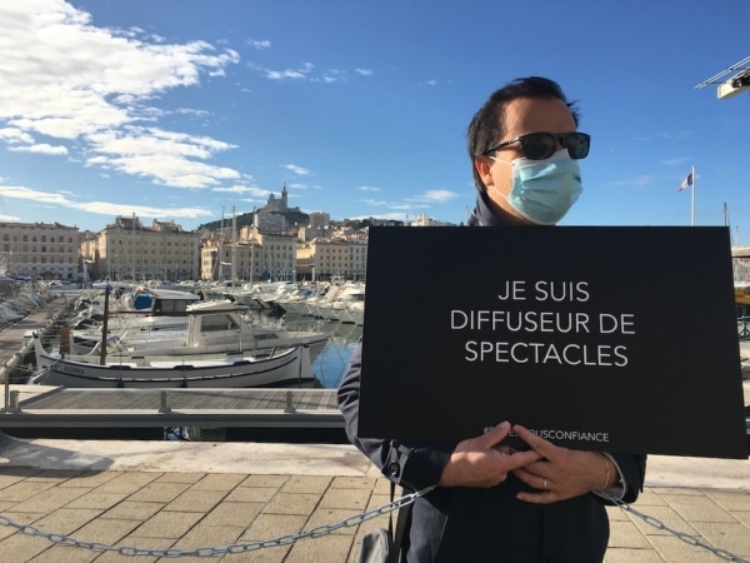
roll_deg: -0.7
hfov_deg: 61.7
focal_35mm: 29
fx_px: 628
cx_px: 375
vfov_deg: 48.2
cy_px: 282
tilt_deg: +0.2
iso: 25
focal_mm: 4.15
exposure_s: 1/1972
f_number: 2.2
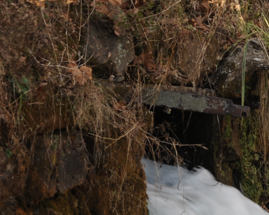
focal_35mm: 162
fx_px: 1290
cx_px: 387
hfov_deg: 11.5
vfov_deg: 9.5
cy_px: 154
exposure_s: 1/50
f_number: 9
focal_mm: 50
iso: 250
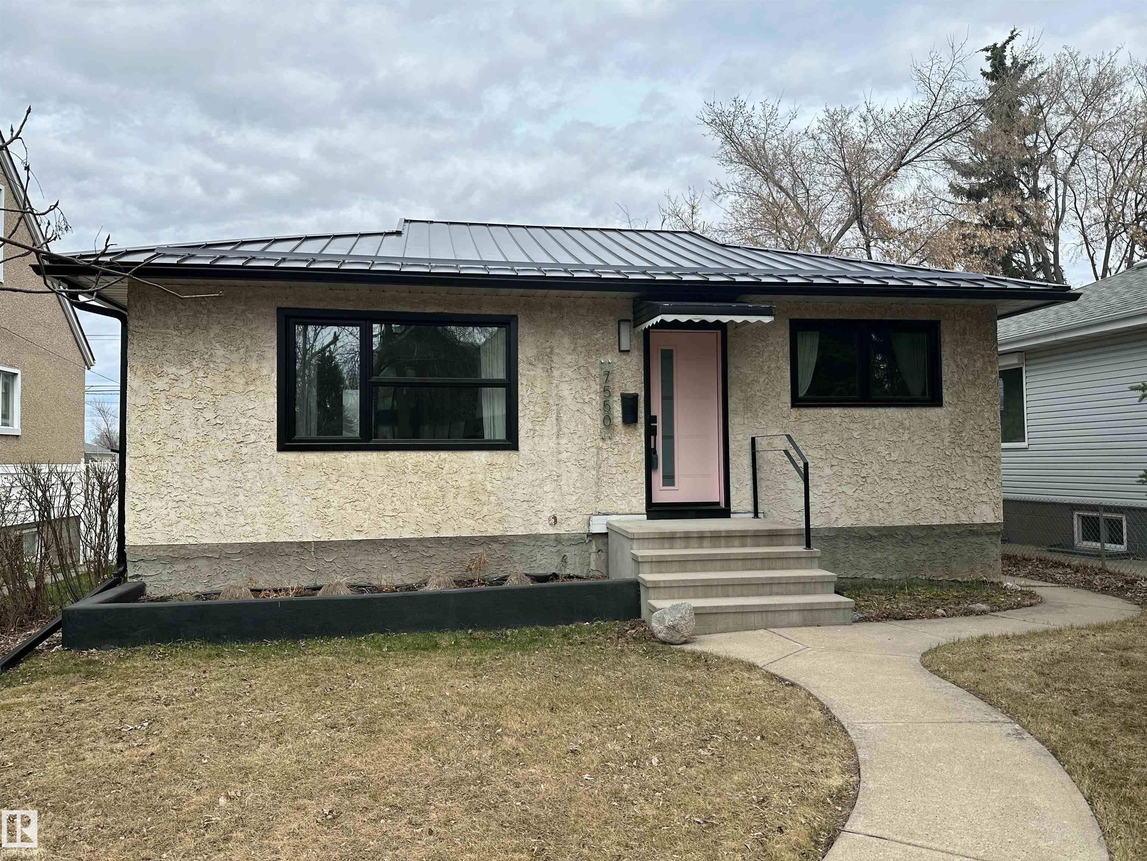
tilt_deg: +2.1
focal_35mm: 24
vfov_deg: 56.8
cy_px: 430
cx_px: 574
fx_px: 795
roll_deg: +0.6
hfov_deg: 71.6
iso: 80
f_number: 1.78
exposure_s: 1/4348
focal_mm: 6.86
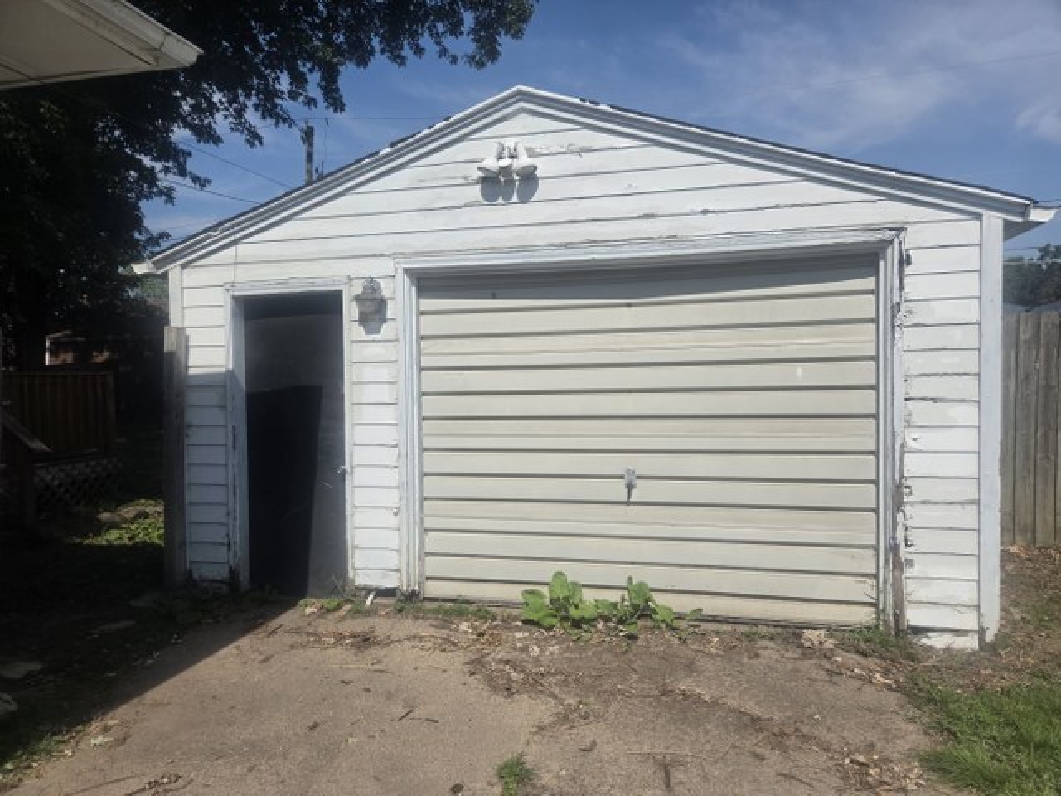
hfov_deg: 73.9
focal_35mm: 23
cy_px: 398
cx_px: 530
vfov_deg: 58.9
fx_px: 705
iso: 80
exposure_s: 1/7887
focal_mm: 5.4
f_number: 1.8
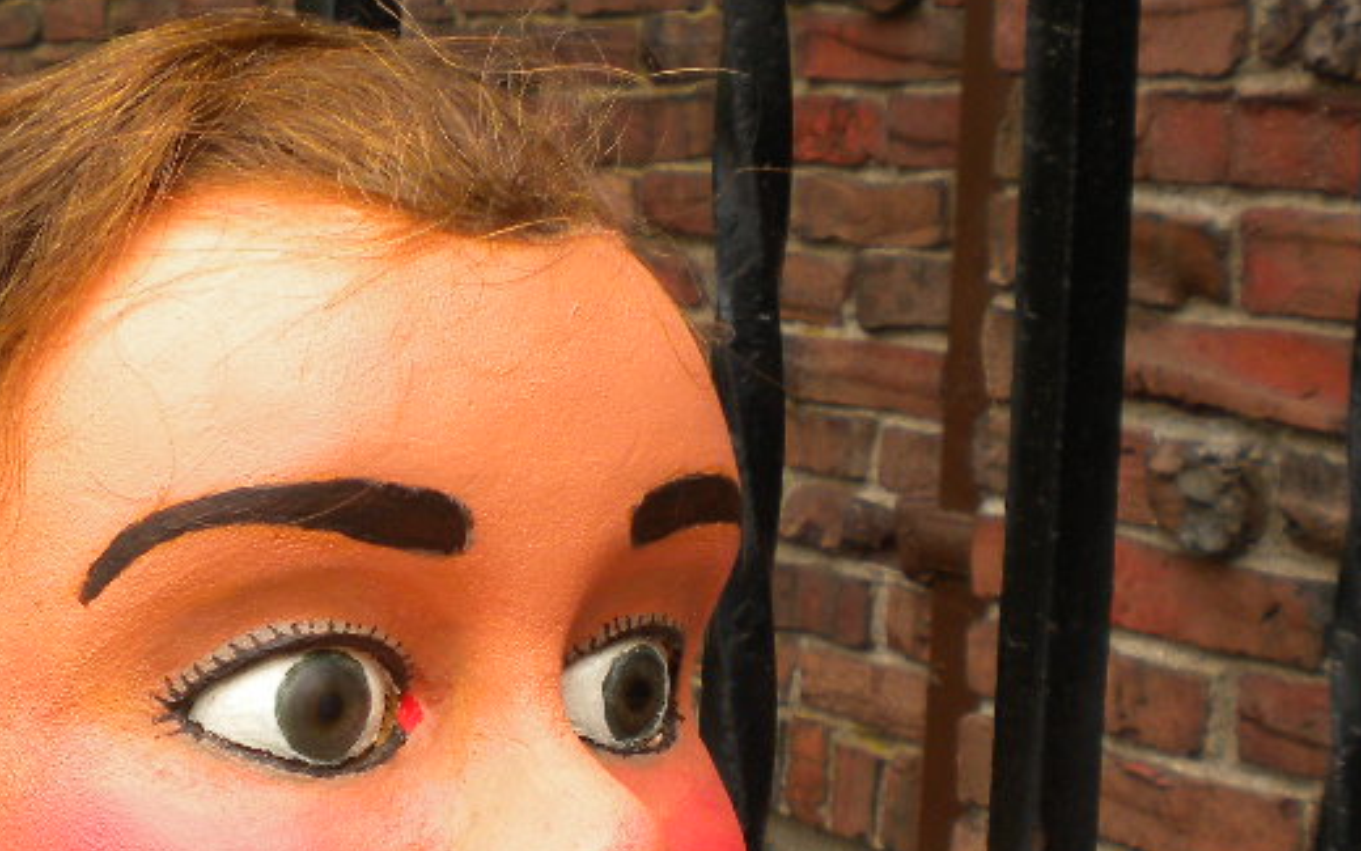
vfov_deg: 17.5
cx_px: 277
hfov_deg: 27.7
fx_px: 2708
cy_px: 822
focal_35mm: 73
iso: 80
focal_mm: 6.3
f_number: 4.6
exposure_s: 1/164
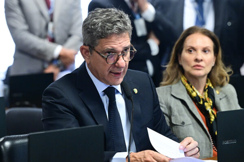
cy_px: 81
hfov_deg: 8.6
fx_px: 1627
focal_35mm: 240
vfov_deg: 5.7
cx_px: 122
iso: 4000
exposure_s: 1/160
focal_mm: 160
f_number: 3.5
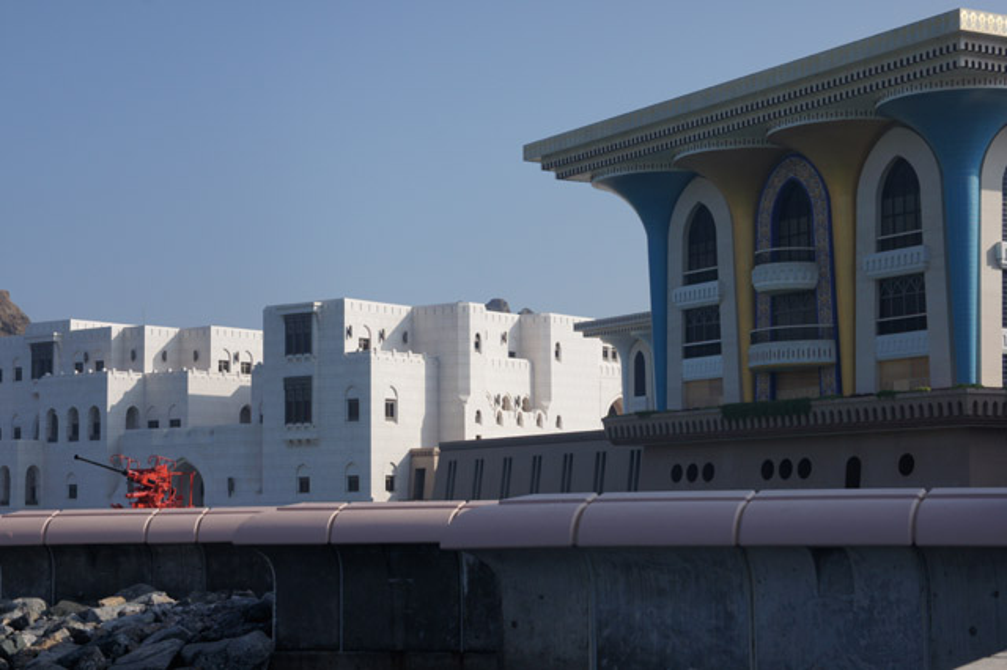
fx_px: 1887
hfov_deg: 29.9
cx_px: 504
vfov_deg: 20.1
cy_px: 335
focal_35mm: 68
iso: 200
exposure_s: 1/160
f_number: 11
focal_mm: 45
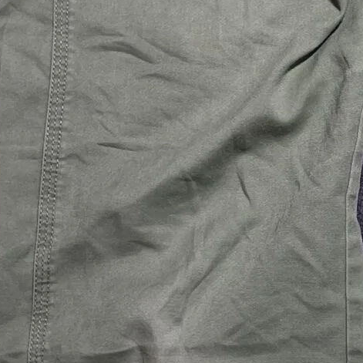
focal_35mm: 125
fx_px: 1483
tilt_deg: -55.7
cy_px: 150
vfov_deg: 13.9
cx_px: 420
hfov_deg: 13.6
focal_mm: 4.2
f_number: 1.6
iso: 64
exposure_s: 1/100
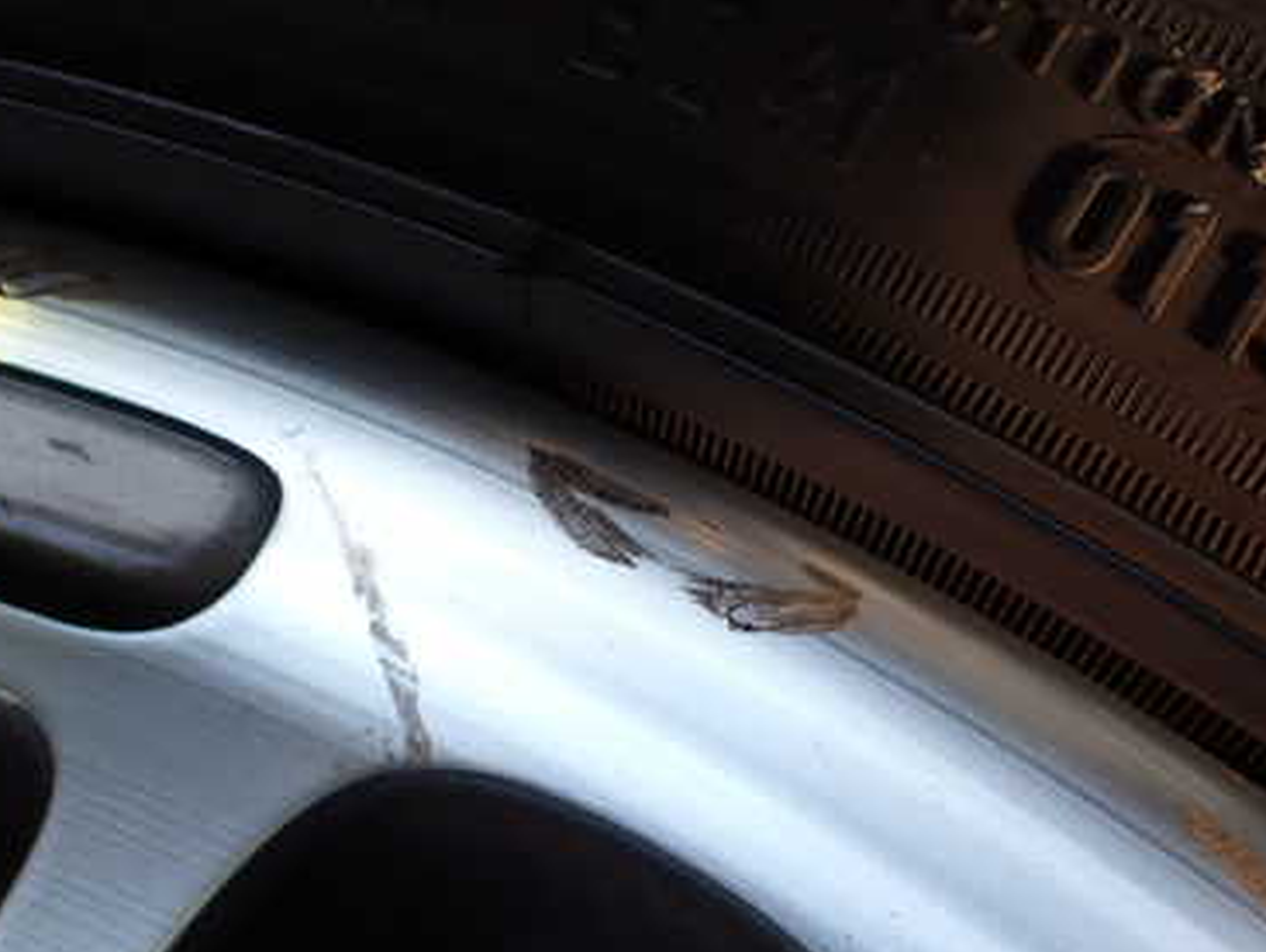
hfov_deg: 38.8
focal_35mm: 49
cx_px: 545
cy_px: 607
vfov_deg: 29.6
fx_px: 1794
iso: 100
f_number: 2.3
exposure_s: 1/125
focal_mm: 5.4
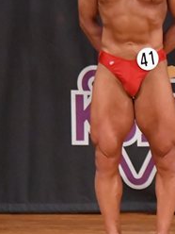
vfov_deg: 2.6
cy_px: 149
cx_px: 284
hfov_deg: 1.9
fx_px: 5157
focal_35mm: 765
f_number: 5.6
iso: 9000
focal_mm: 170
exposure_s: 1/400
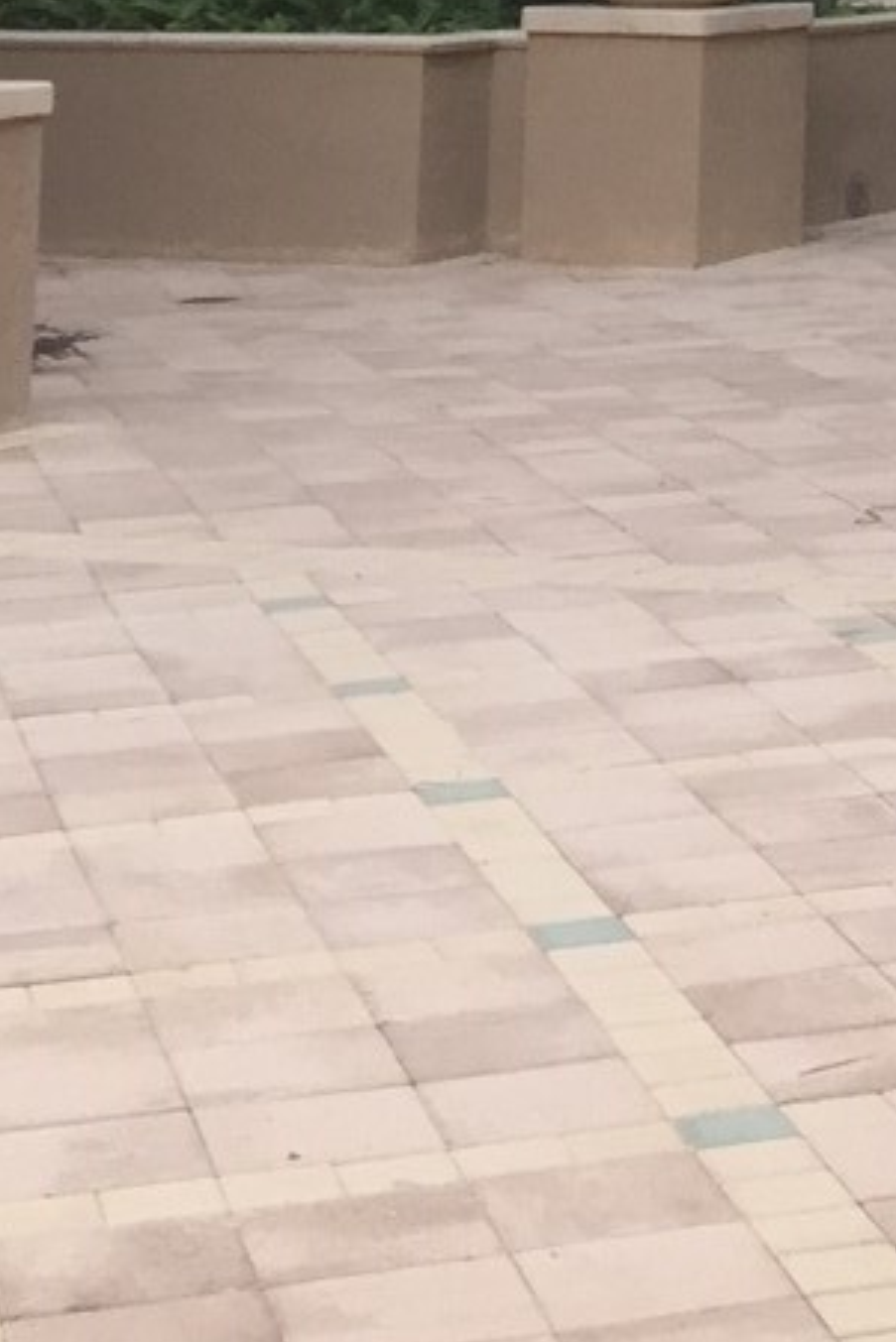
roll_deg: -1.4
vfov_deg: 17.8
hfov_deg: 11.6
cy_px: -443
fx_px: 3991
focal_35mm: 107
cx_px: 1729
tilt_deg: +3.0
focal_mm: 4.15
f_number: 2.2
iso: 50
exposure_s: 1/120
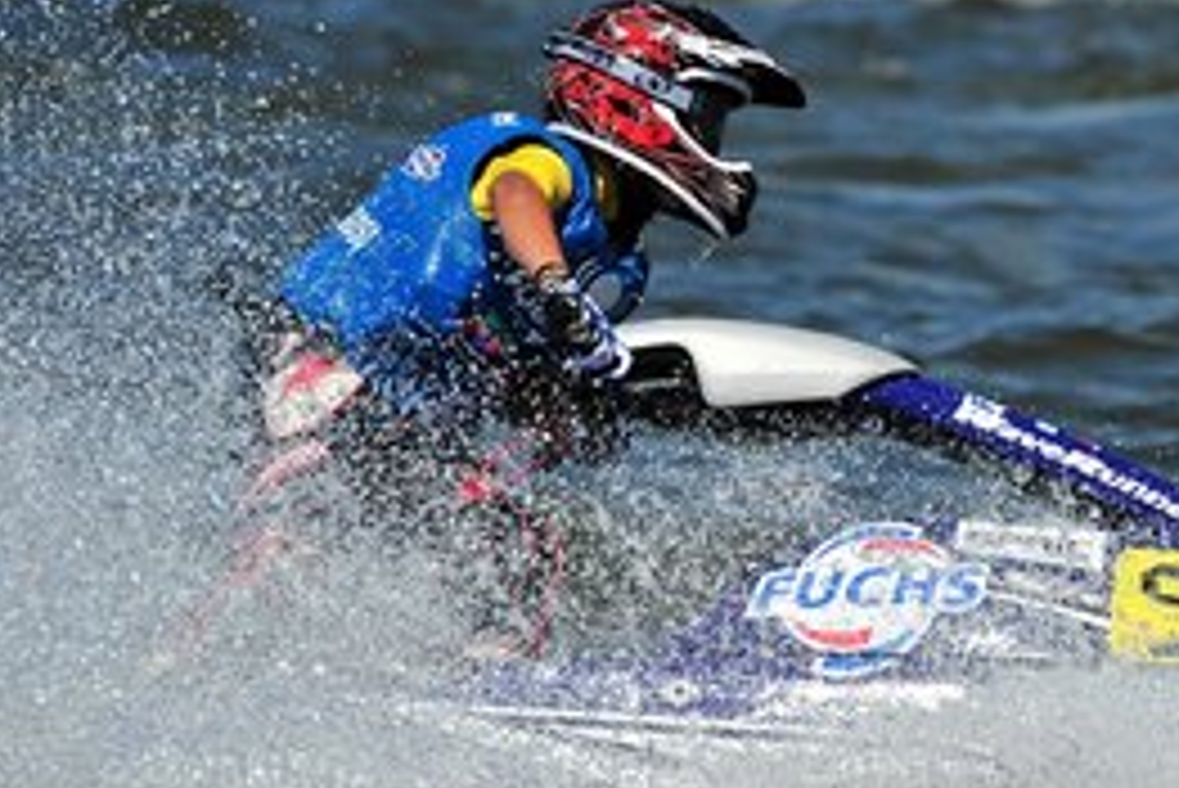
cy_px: 468
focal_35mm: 343
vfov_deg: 4.0
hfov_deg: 6.0
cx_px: 792
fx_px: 11239
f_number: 5.6
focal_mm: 200
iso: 200
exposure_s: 1/2500
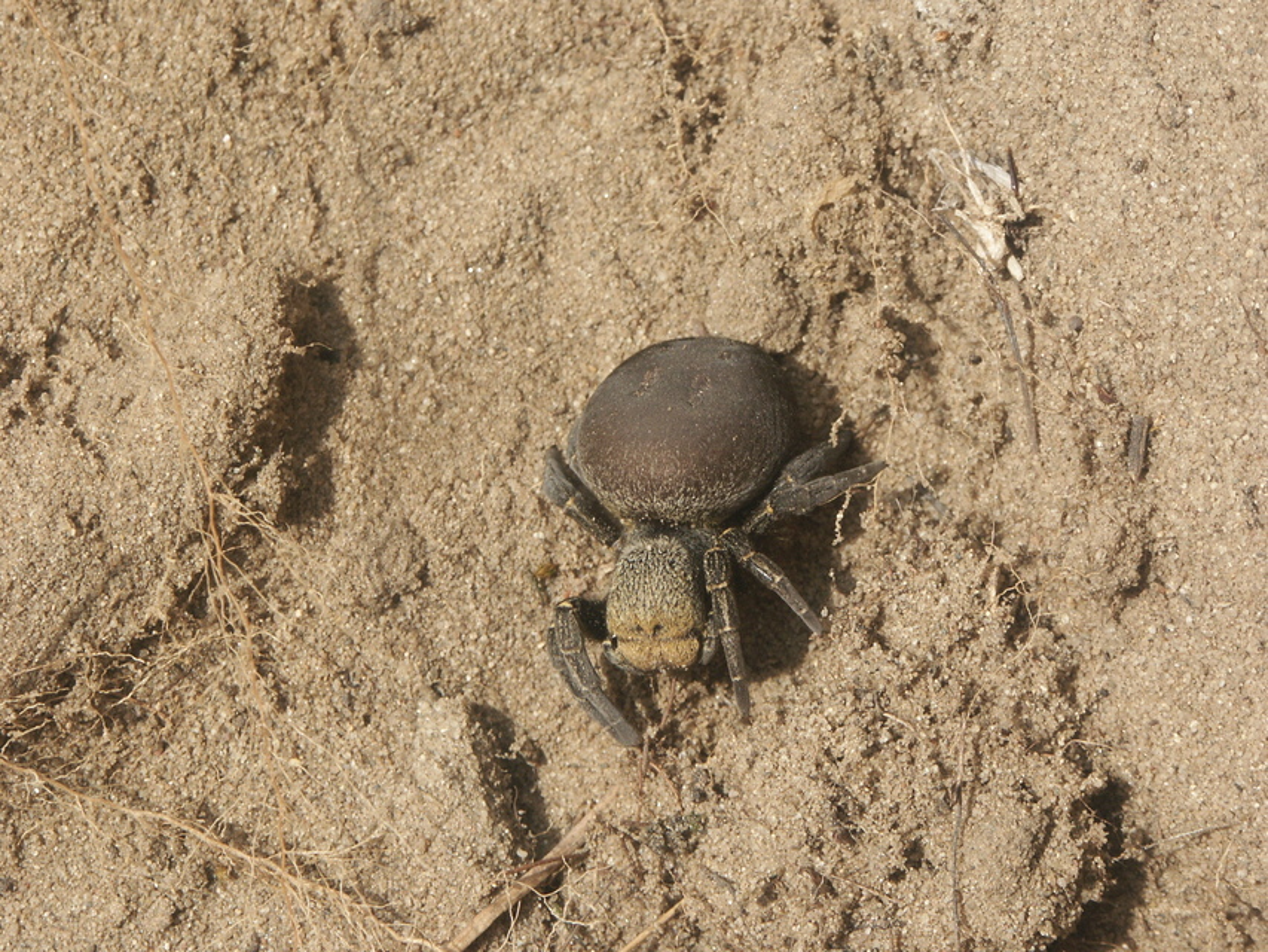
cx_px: 634
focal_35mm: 200
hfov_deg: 9.9
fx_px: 7327
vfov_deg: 7.4
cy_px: 476
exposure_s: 1/180
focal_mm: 50.69
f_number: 8
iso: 100
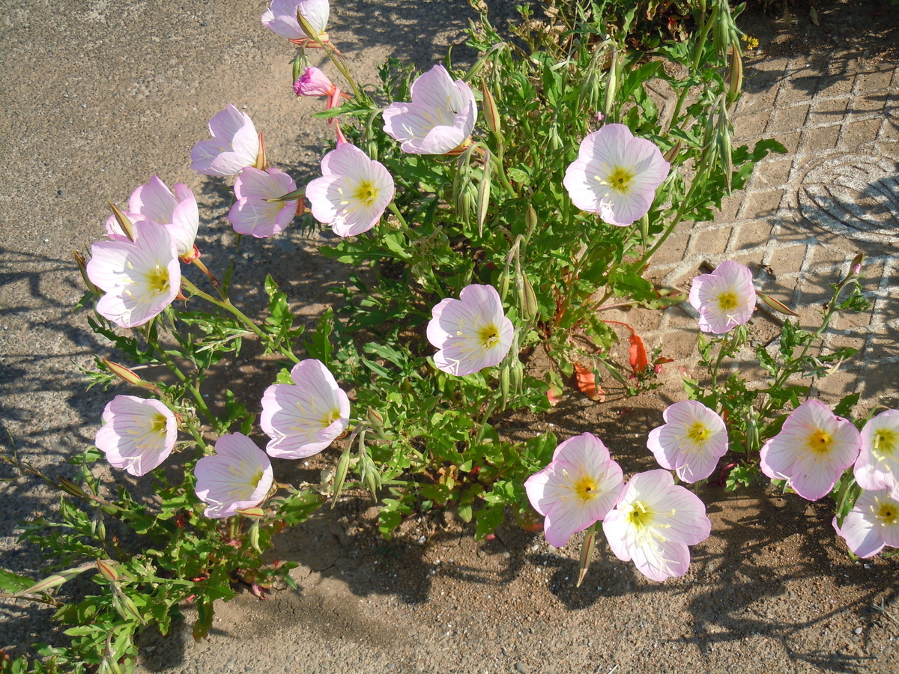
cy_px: 337
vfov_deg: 32.2
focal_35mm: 45
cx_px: 450
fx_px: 1169
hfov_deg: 42.1
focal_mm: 8.1
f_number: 3.8
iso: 100
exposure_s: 1/640
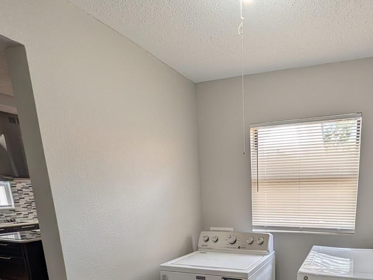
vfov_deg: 54.1
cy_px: 247
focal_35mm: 22
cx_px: 262
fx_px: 237
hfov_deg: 73.0
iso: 57
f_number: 1.7
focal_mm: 2.02
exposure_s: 1/214
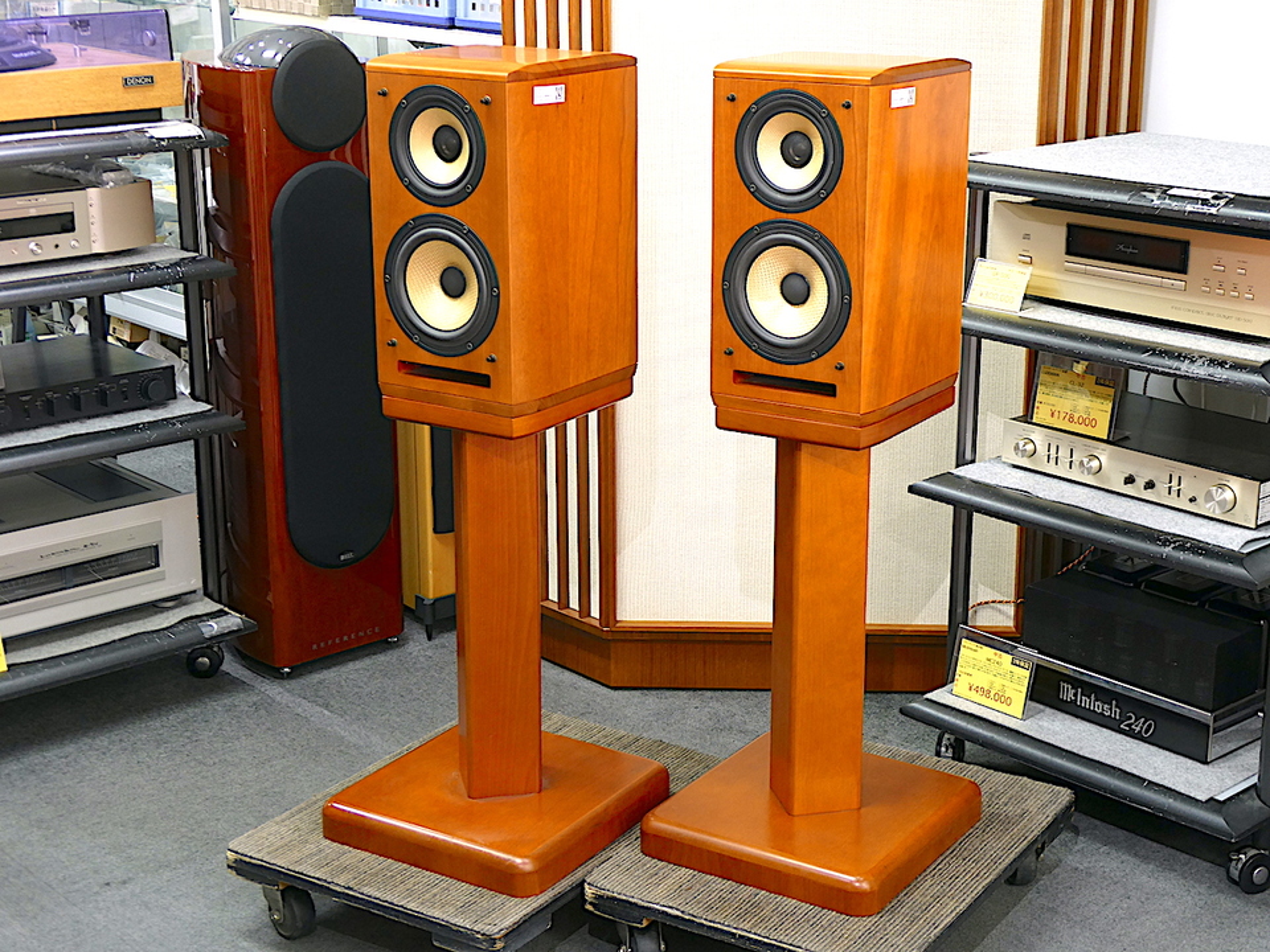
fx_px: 1981
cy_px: 476
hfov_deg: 35.5
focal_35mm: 54
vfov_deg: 27.0
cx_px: 635
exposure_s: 1/2.5
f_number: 4.1
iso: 100
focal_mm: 9.6
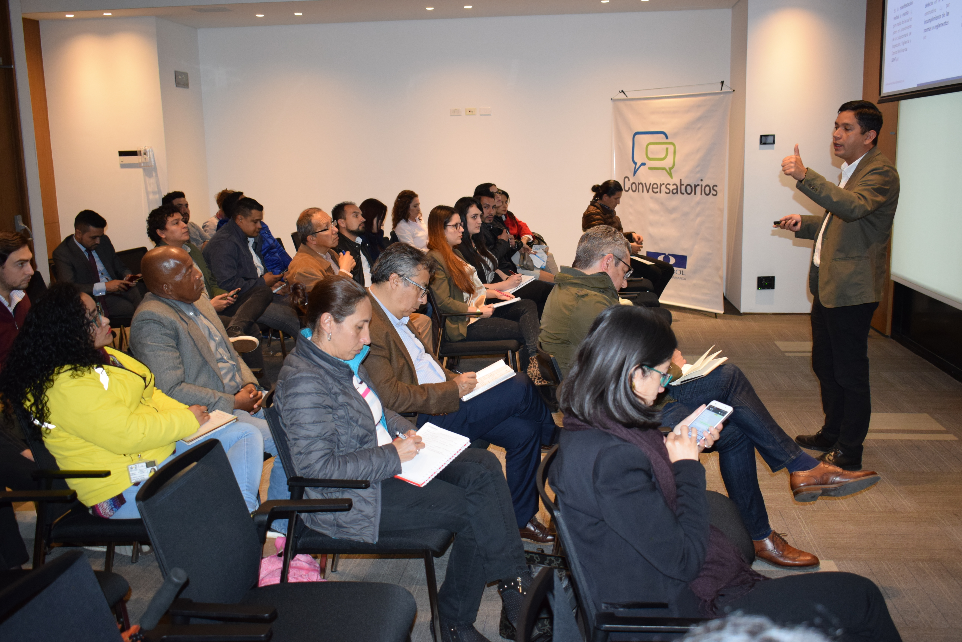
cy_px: 321
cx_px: 481
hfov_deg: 55.1
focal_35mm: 34
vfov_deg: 38.4
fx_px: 922
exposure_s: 1/60
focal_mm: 23
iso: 1600
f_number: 3.8
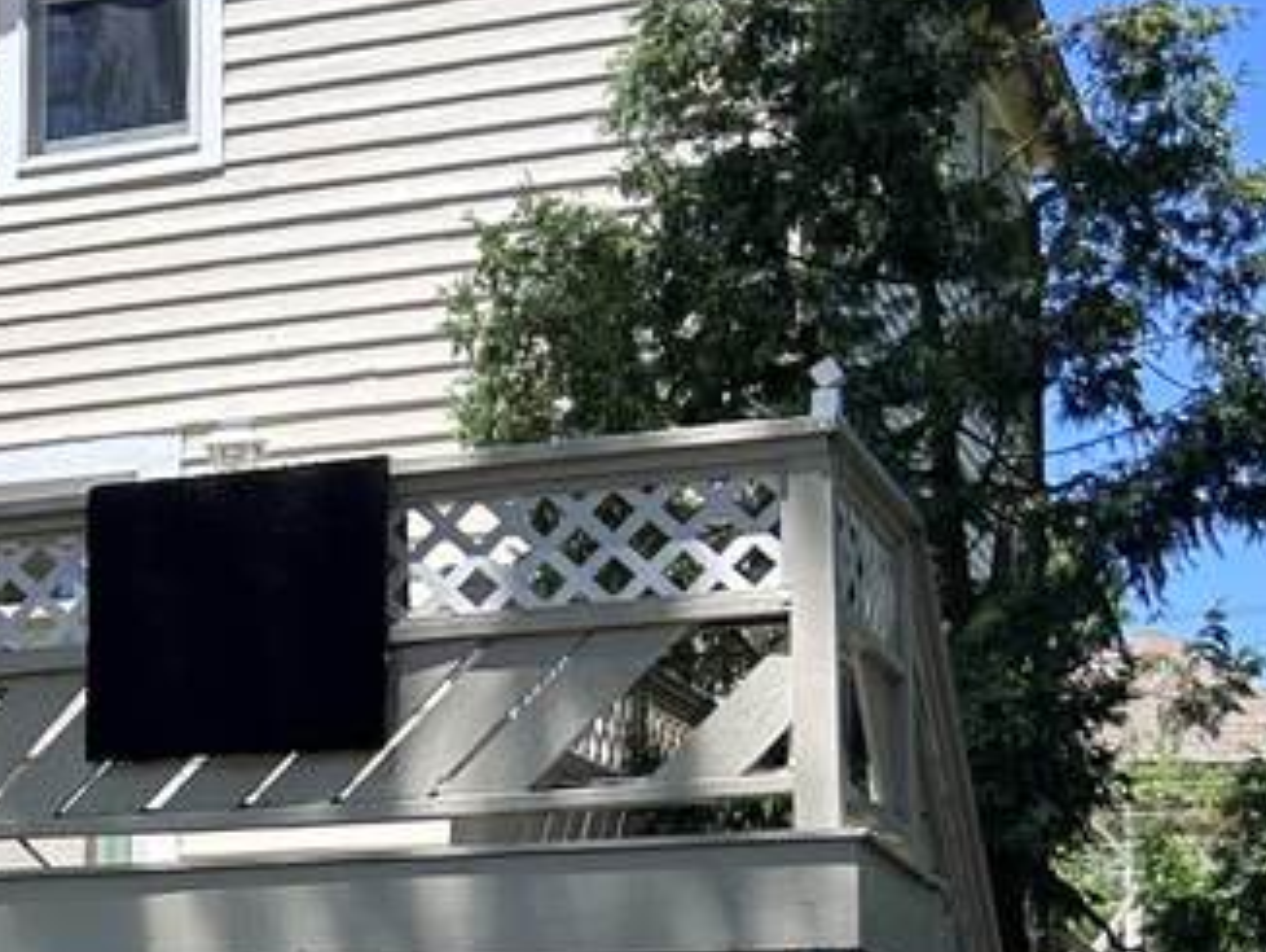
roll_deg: +0.2
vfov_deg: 14.3
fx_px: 3733
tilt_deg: +4.1
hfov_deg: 17.5
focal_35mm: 102
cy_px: 999
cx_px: -583
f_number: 1.5
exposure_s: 1/2208
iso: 50
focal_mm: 5.7
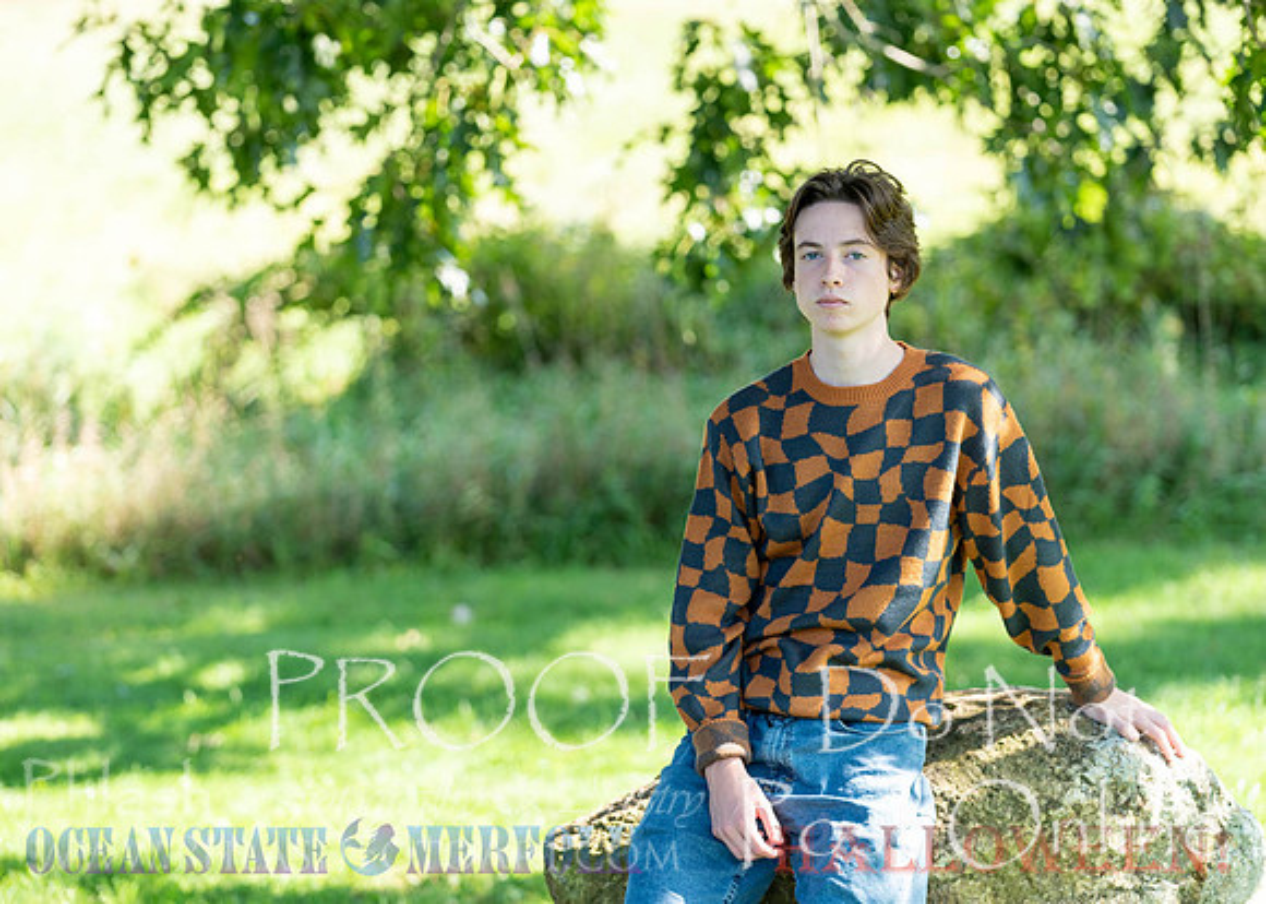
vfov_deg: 13.0
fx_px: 3952
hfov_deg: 18.2
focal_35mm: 110
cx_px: 633
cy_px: 452
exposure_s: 1/500
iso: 250
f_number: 2.8
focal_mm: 105
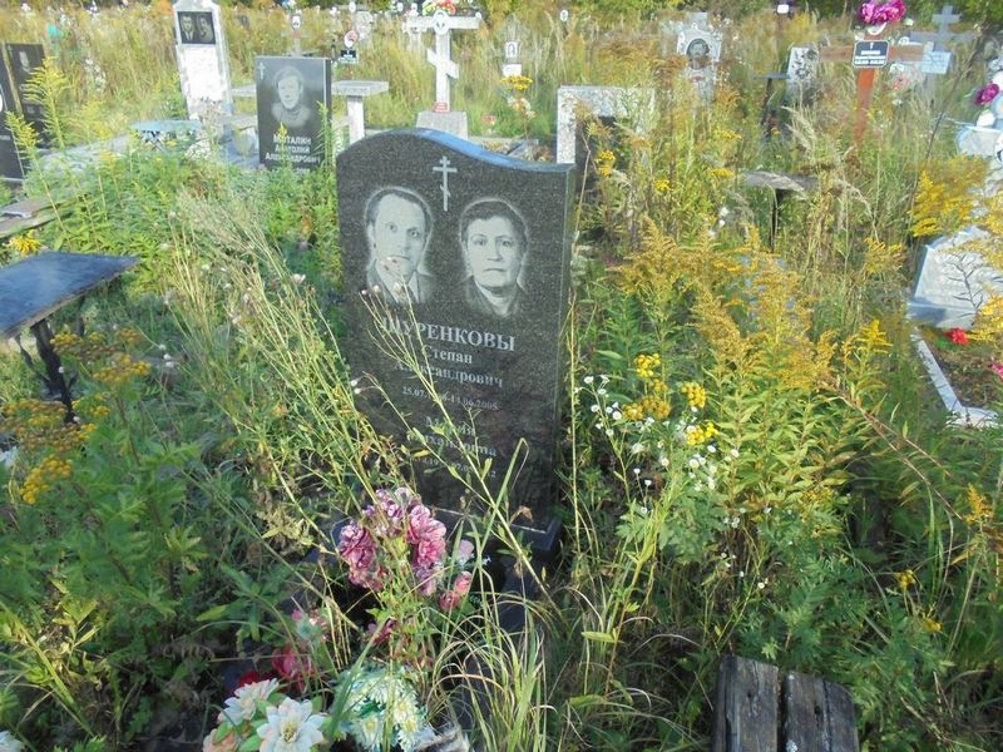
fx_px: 753
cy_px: 376
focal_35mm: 26
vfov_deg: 53.1
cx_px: 502
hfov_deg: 67.3
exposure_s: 1/250
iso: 160
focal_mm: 4.6
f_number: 3.5
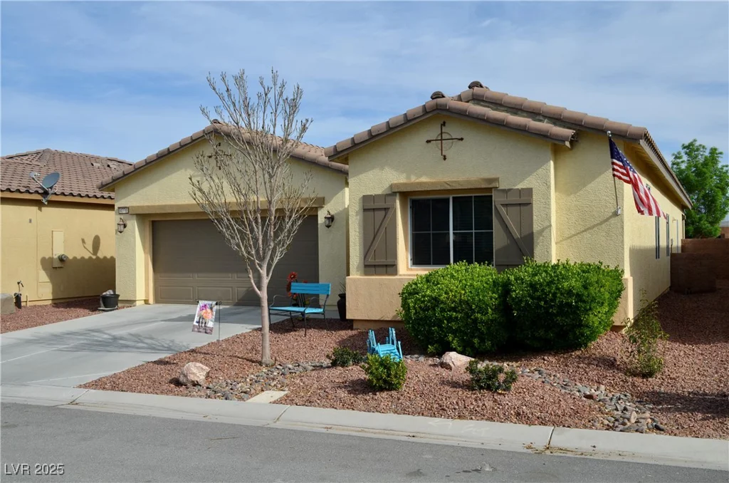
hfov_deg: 53.2
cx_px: 364
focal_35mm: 36
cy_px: 242
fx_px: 727
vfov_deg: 36.7
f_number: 9
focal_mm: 24
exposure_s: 1/320
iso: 100
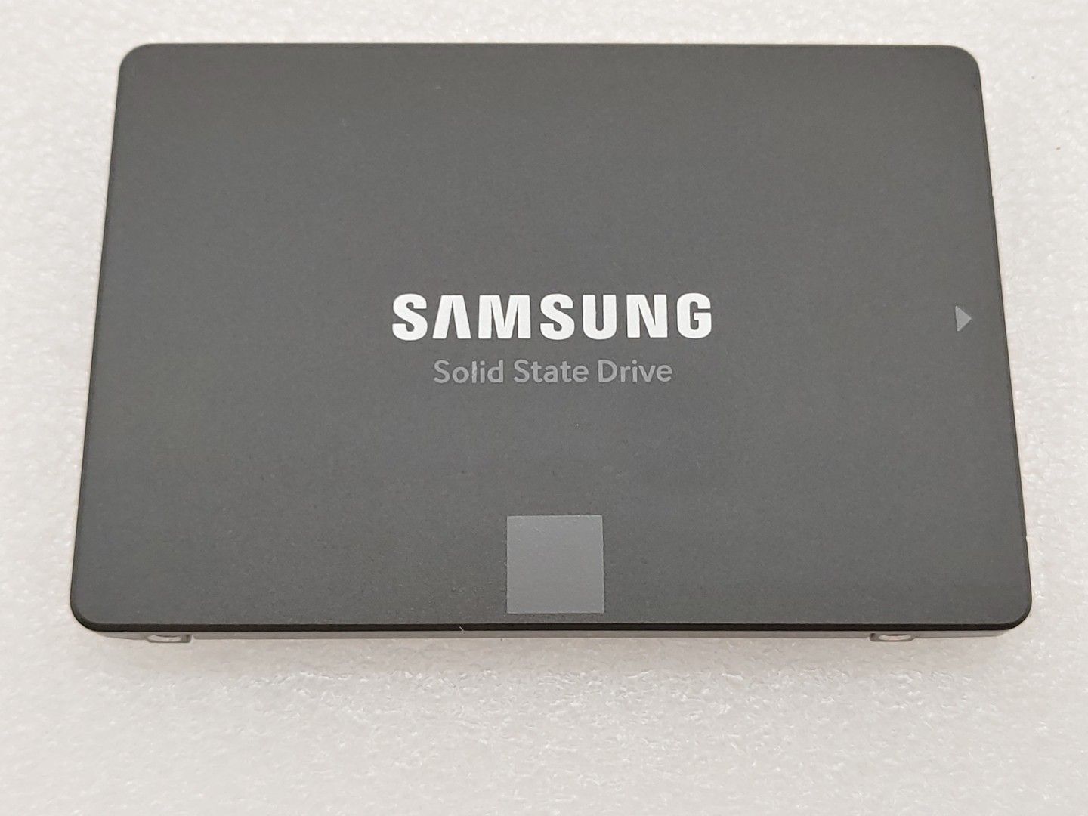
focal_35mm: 49
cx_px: 544
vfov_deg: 29.7
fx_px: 1540
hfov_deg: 38.9
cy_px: 408
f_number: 1.8
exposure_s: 1/120
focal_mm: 4.36
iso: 50
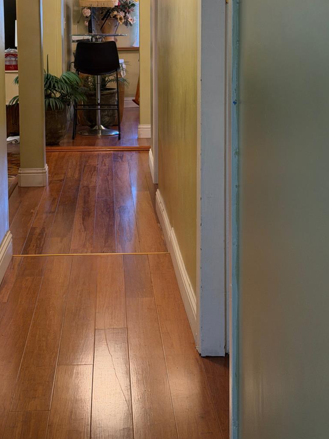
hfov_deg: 20.7
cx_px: 144
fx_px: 899
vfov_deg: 27.2
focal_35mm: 71
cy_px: 131
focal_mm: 6.76
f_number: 1.78
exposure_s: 1/120
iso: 320
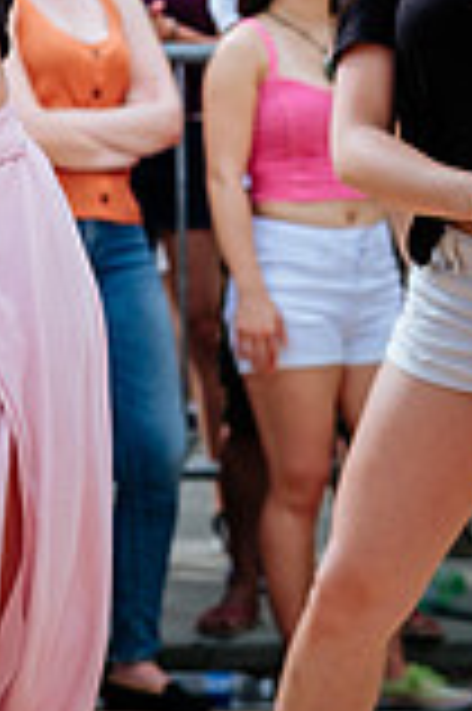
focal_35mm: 214
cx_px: -153
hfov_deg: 6.4
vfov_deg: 9.6
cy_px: 306
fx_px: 4218
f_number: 4
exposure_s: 1/640
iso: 200
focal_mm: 50
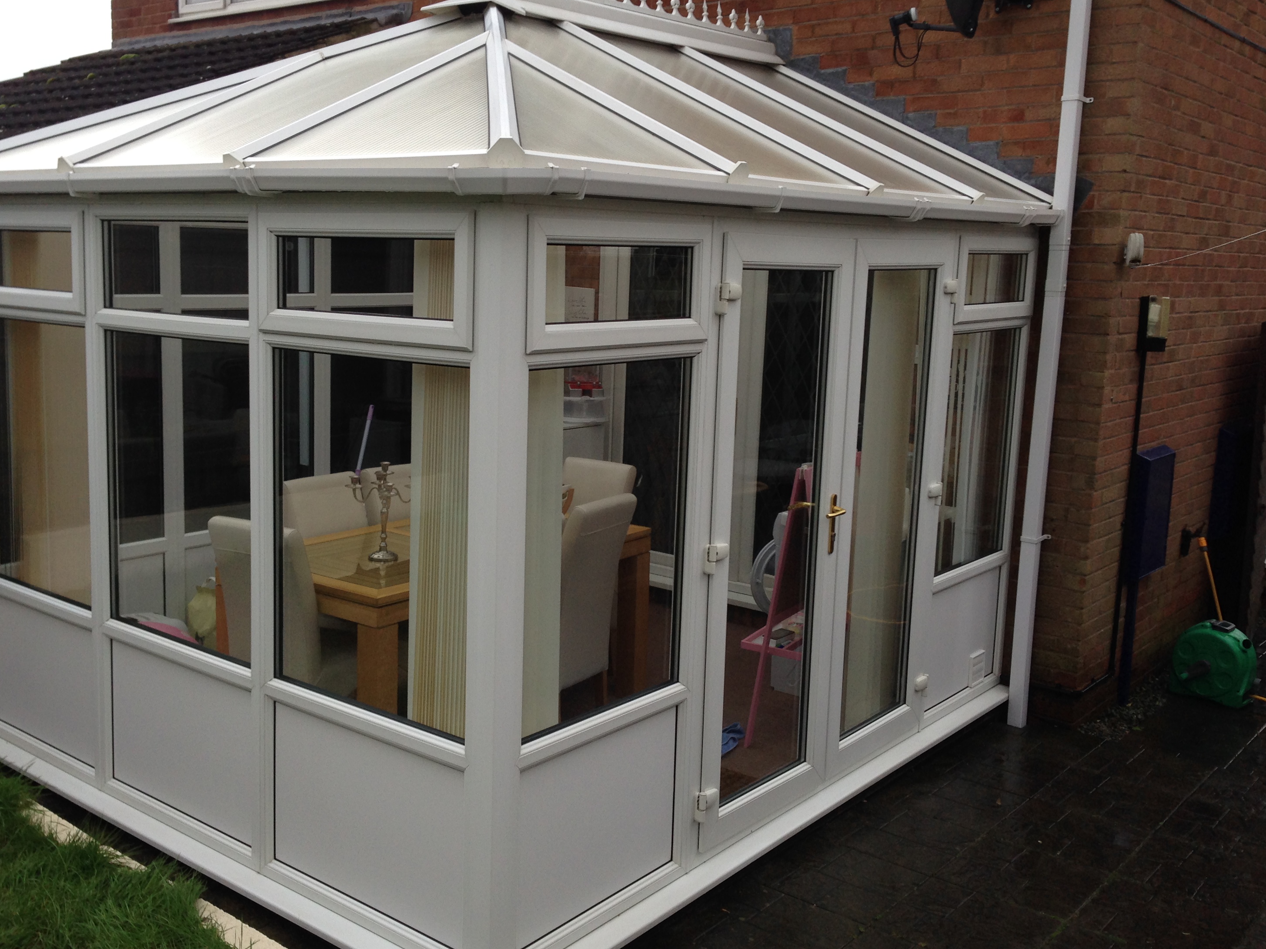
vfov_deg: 38.6
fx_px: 1353
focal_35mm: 37
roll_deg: -1.1
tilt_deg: -8.4
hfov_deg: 50.0
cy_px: 433
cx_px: 564
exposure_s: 1/120
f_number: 2.4
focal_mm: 4.12
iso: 50
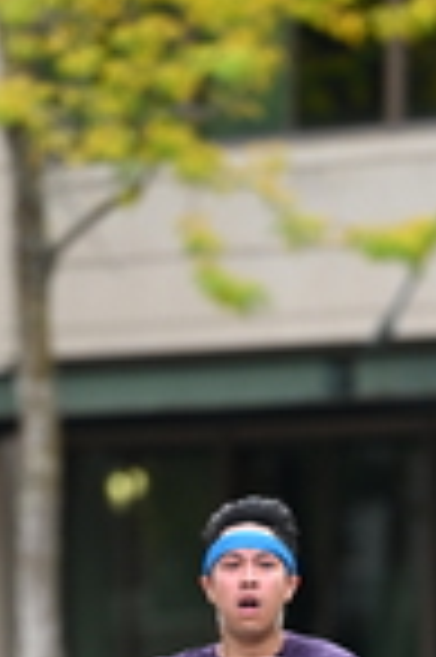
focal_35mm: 756
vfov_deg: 2.7
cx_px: 263
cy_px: 756
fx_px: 13766
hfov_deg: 1.8
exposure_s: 1/2000
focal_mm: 200
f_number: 2.8
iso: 640
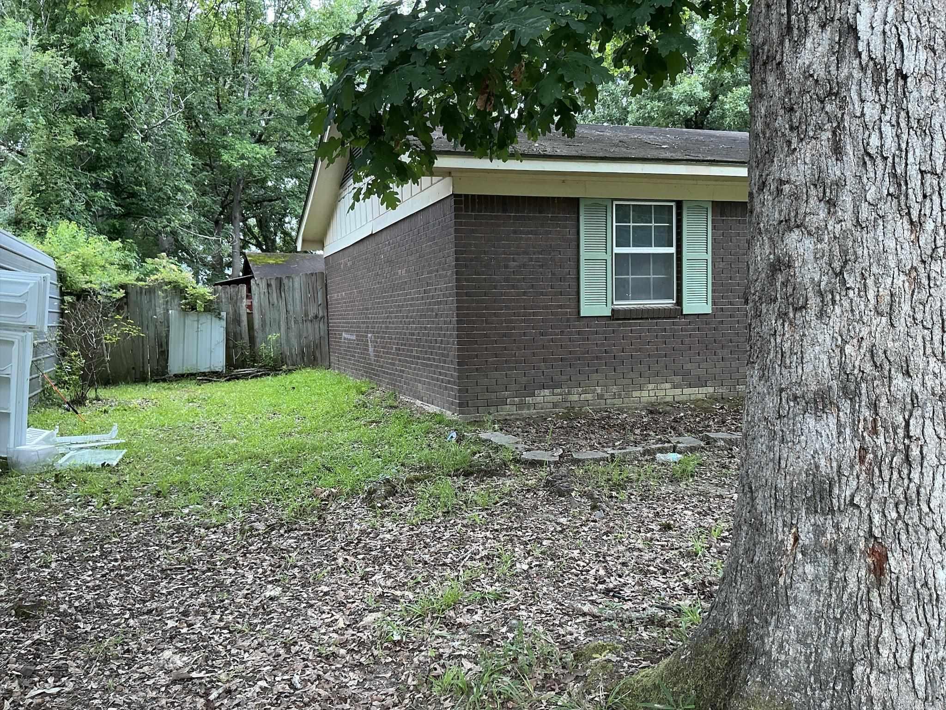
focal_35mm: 28
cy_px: 355
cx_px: 473
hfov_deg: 63.4
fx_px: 765
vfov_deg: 49.7
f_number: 1.8
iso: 32
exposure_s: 1/122
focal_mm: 3
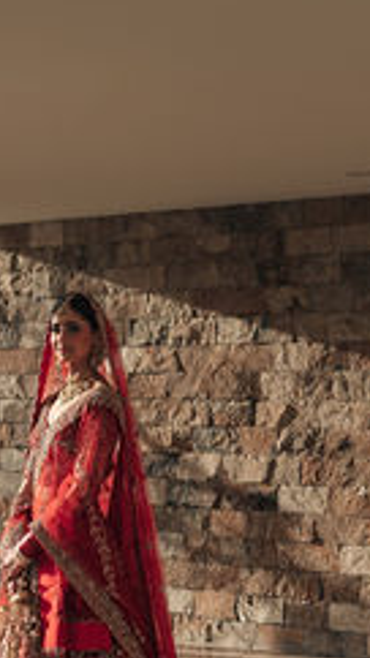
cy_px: 379
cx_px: 41
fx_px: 1693
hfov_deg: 12.4
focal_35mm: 97
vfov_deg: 22.0
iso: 100
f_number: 2.8
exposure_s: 1/2000
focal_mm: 35
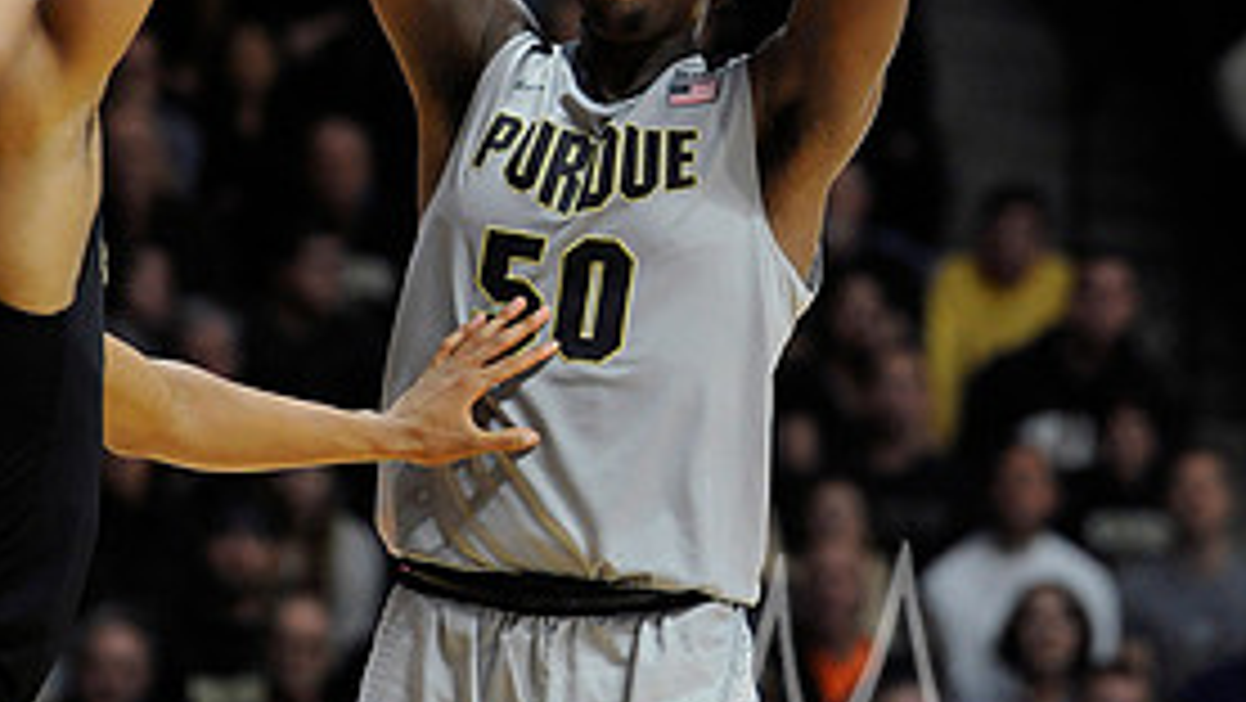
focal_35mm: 341
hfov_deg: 6.3
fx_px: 11270
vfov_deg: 3.6
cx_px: 596
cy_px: 234
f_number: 3.5
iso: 4000
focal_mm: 200
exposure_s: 1/1000
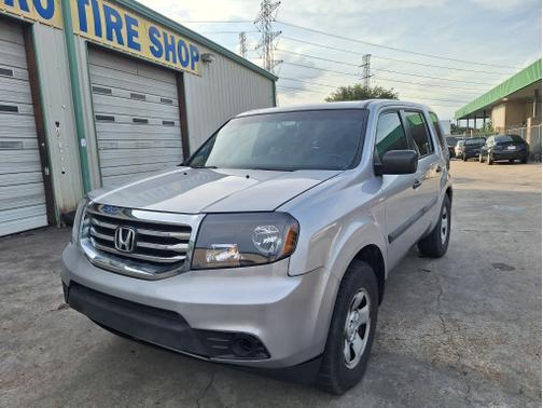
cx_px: 272
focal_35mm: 23
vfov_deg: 58.9
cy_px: 204
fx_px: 361
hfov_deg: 73.9
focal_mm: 5.54
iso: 40
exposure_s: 1/1946
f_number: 1.8
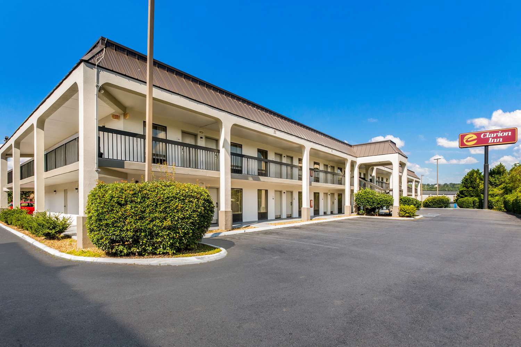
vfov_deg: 77.3
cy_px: 174
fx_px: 217
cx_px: 260
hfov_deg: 100.4
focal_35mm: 15
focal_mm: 10
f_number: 11
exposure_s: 1/100
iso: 100
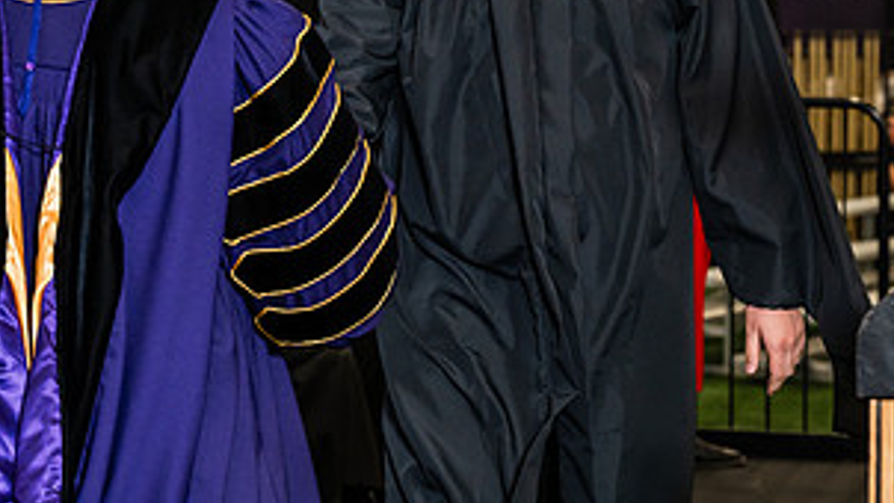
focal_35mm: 141
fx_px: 3343
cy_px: 34
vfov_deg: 8.6
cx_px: 261
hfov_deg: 15.2
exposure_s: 1/200
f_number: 4.5
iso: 1250
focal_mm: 70
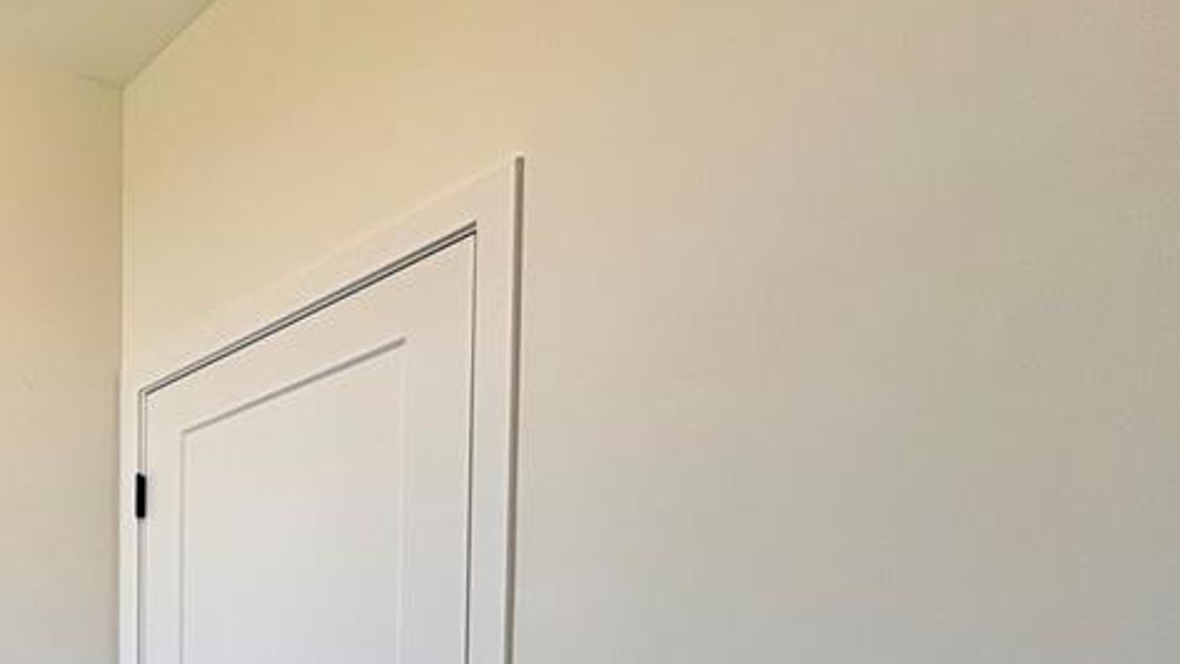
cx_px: -42
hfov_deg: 47.5
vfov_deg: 30.5
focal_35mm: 33
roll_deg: +0.7
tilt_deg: -2.9
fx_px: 1032
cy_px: 789
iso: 64
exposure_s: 1/120
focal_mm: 2.22
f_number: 2.2
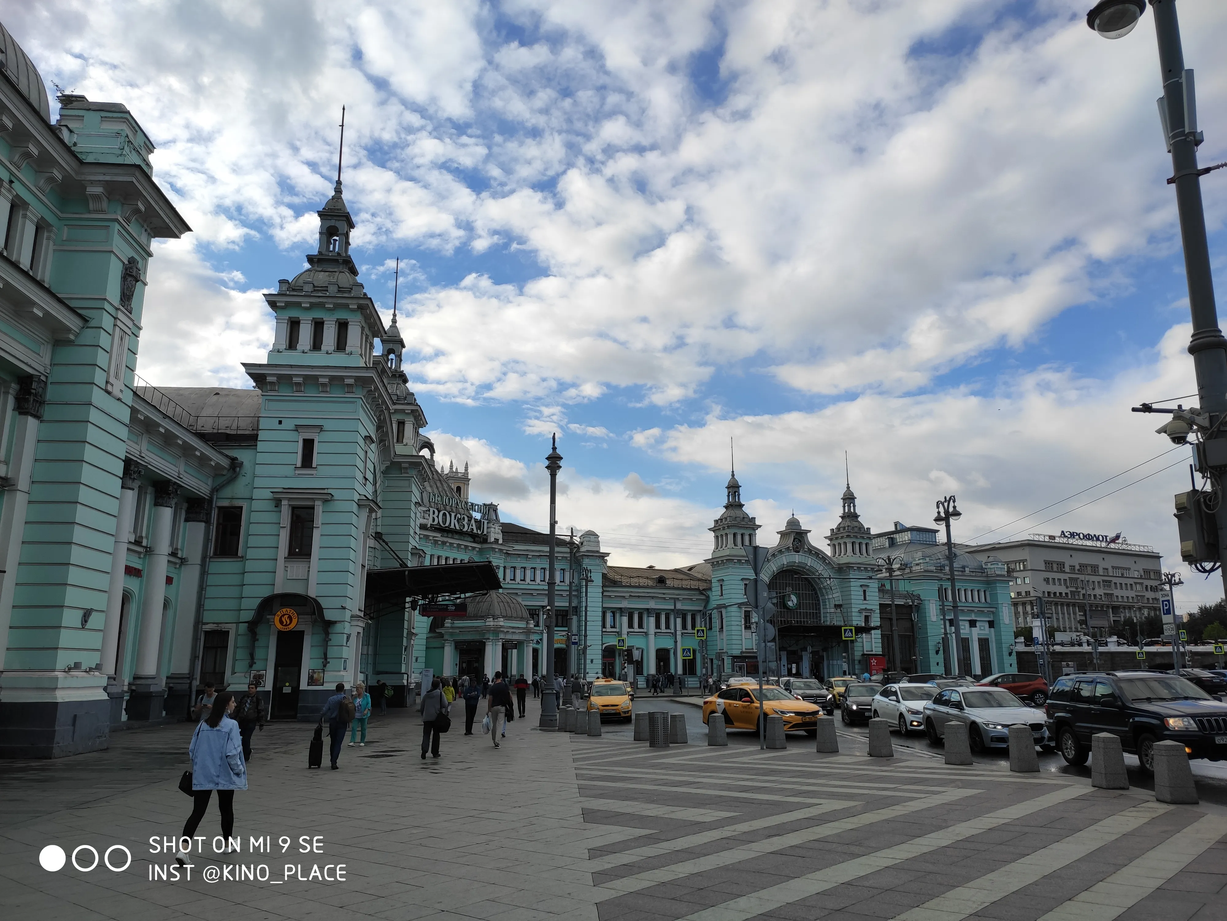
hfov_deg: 67.3
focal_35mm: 26
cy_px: 460
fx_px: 922
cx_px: 614
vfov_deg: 53.1
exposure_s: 1/1436
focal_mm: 4.77
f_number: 1.75
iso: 112
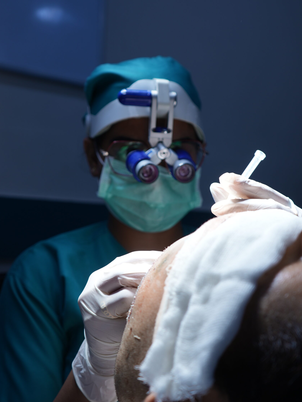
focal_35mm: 46
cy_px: 195
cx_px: 151
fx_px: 535
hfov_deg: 31.5
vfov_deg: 41.2
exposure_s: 1/163
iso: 100
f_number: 3.5
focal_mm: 28
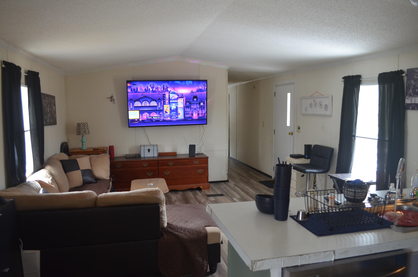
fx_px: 313
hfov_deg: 67.5
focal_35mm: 27
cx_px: 209
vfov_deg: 47.7
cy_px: 138
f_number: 4
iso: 800
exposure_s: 1/60
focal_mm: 18
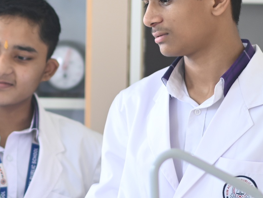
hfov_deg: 6.4
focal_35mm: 310
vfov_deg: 4.8
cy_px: 81
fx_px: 2356
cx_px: -13
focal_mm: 85
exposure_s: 1/200
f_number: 1.8
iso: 250
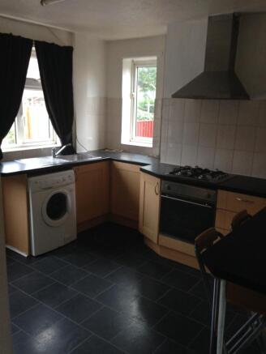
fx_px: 338
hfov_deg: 43.0
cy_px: 177
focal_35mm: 33
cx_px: 133
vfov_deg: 55.3
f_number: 2.4
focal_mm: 4.12
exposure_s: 1/20
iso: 200
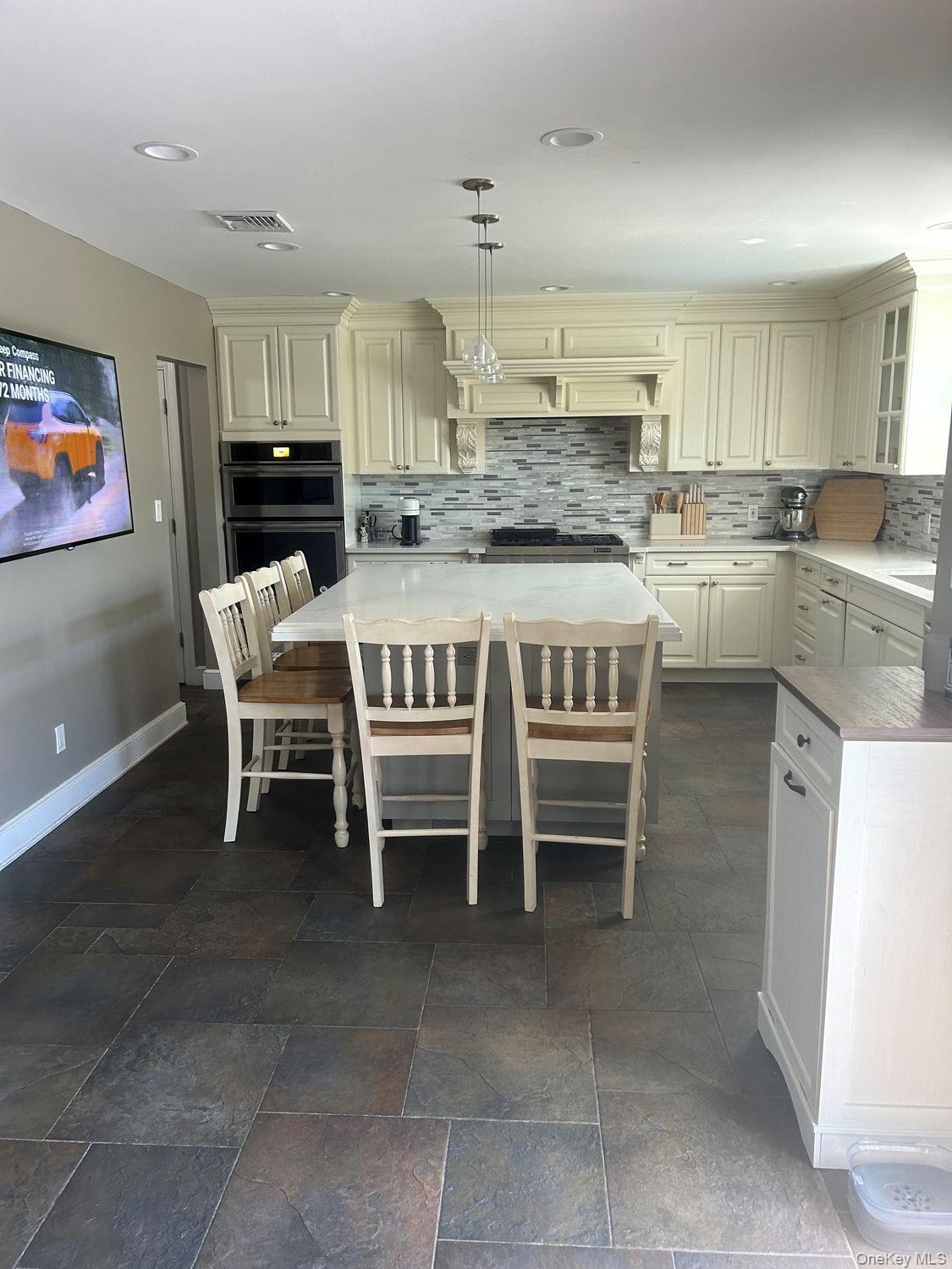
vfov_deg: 67.3
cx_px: 476
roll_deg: +0.2
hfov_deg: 53.1
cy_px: 634
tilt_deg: -10.9
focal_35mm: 26
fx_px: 953
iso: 125
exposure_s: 1/92
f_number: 1.5
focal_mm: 5.7
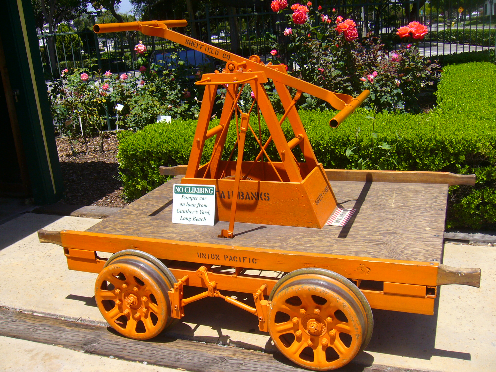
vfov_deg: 40.7
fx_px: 502
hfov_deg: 52.6
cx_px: 248
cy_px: 186
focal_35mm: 35
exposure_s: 1/250
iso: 80
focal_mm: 5.8
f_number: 5.6
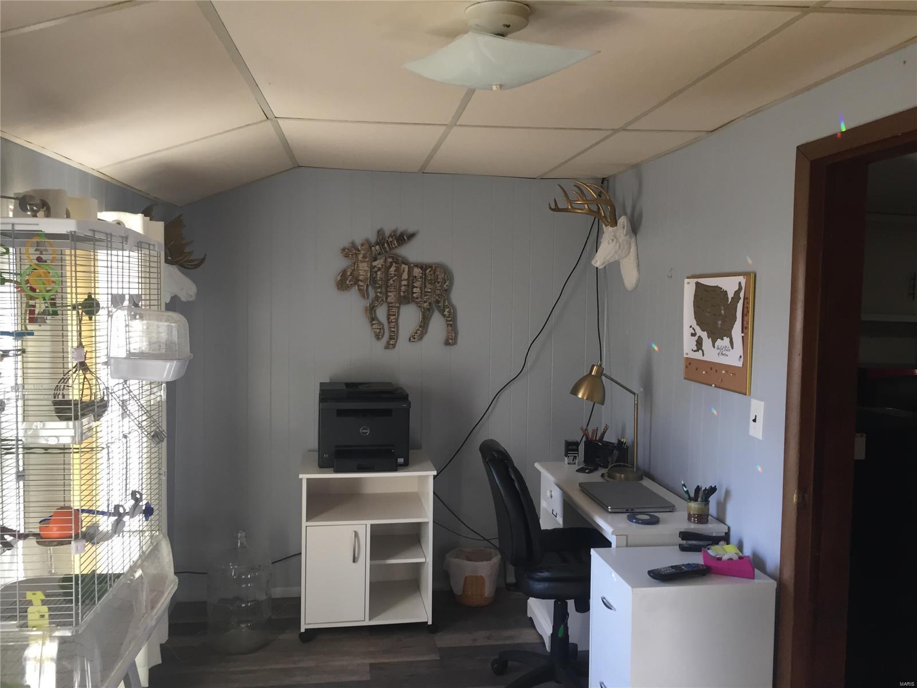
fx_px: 768
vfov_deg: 48.2
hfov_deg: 61.7
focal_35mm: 29
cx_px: 458
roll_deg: -1.0
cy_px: 344
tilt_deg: -3.8
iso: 64
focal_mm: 4.15
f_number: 2.2
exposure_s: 1/30
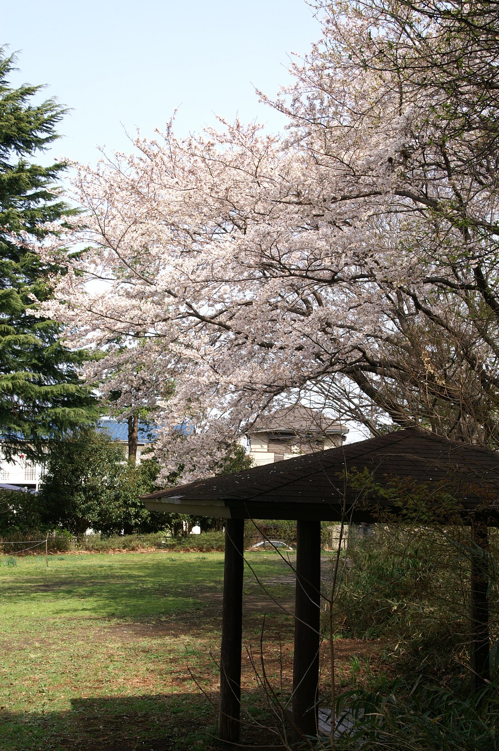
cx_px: 250
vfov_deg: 37.9
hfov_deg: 25.7
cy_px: 376
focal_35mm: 52
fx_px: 1093
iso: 100
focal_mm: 35
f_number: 10
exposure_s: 1/100
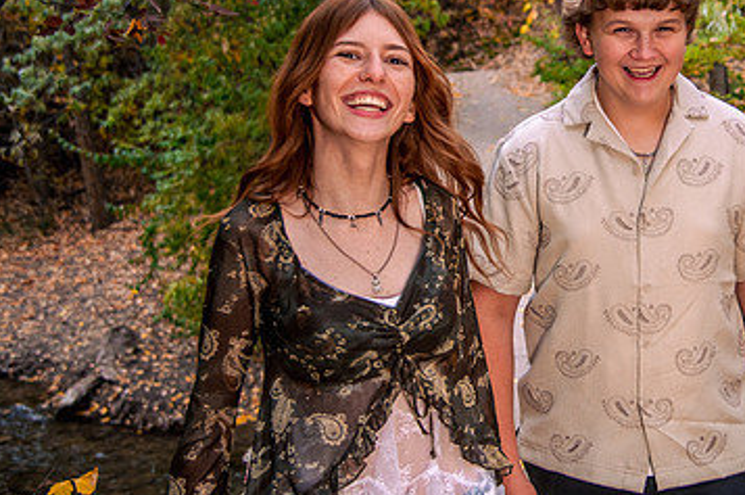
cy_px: 161
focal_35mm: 66
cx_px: 568
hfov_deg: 30.0
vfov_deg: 20.5
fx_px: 1364
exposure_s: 1/80
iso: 1000
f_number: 4
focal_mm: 38
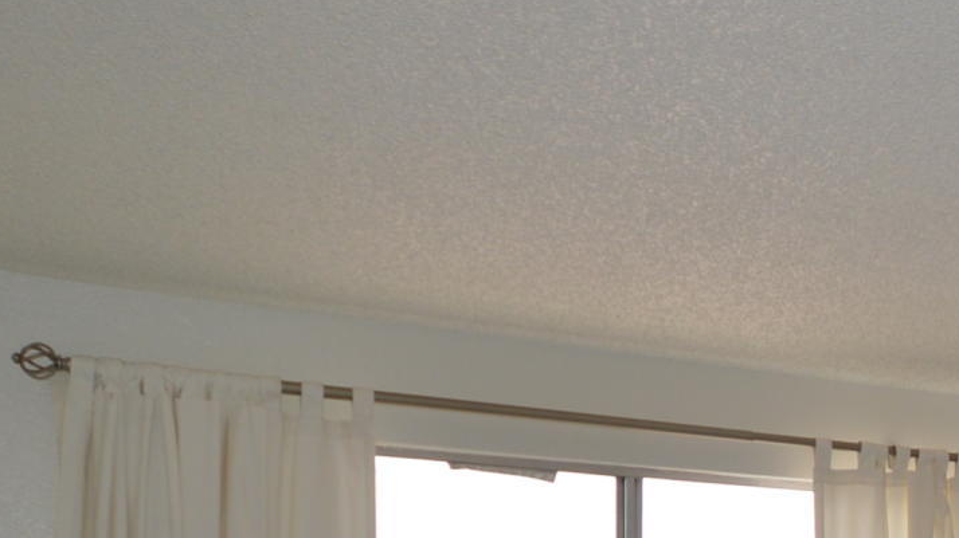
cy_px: 762
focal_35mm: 66
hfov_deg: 25.6
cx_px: 1358
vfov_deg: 16.8
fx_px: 1678
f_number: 4
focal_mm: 10
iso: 140
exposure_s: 1/125
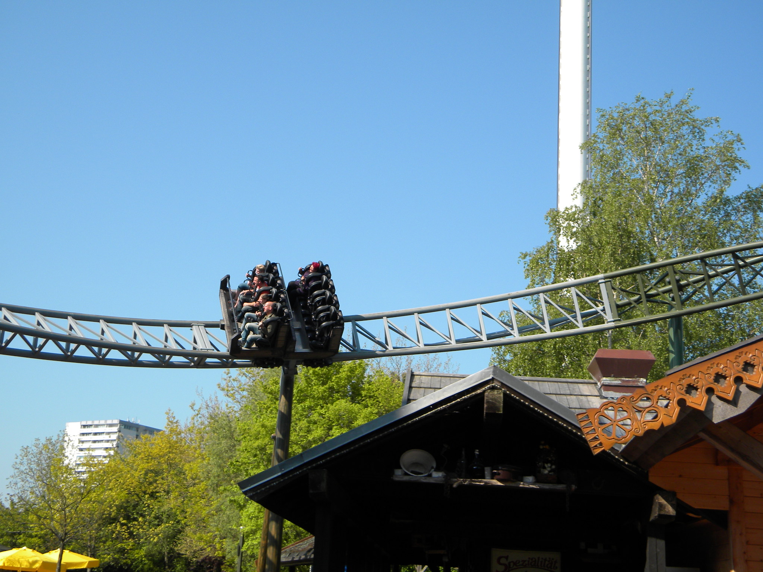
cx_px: 382
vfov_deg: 30.9
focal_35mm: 47
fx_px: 1036
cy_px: 286
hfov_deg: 40.4
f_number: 3.9
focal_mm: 8.6
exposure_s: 1/563
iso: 80
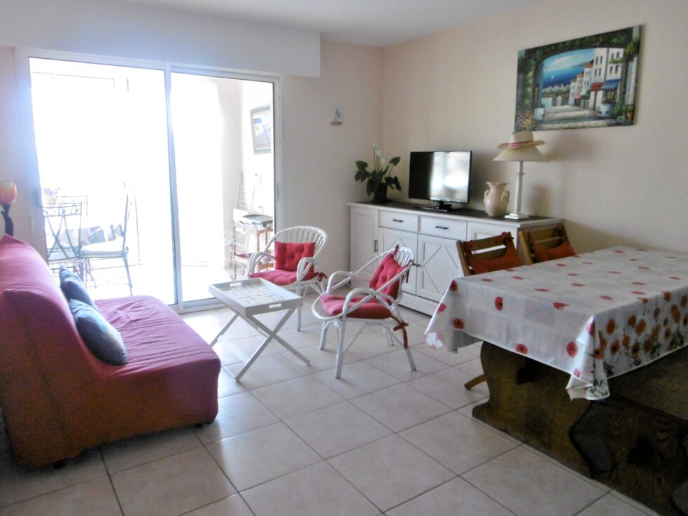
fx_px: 497
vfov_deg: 54.9
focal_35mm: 25
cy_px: 251
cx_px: 337
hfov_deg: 69.4
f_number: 3.1
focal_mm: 4.3
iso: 250
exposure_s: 1/60
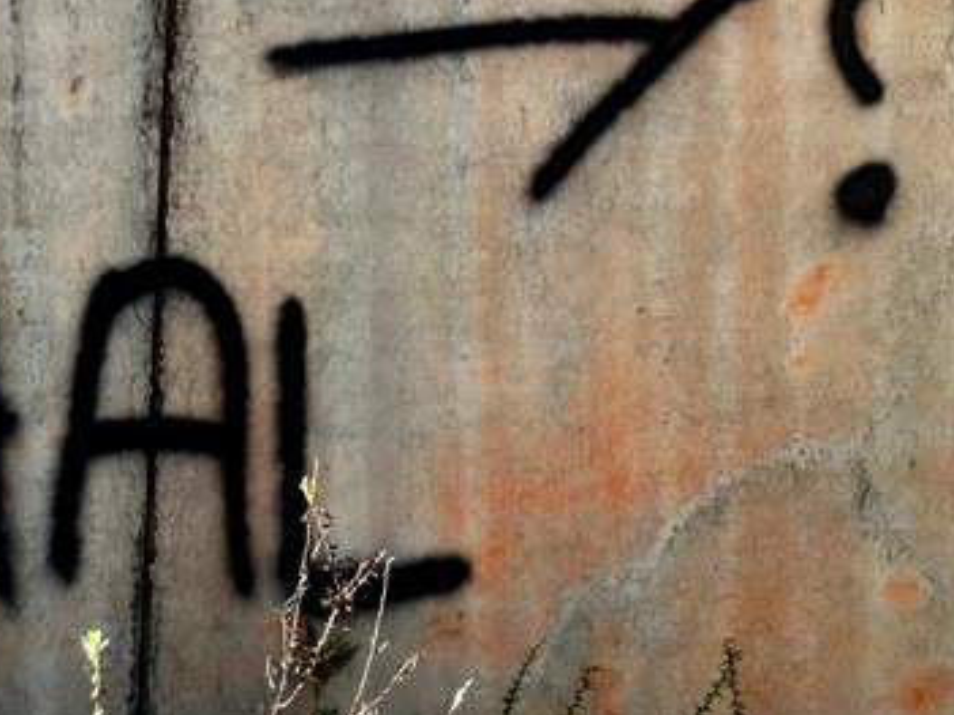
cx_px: 133
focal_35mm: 102
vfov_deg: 14.4
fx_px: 2810
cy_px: 118
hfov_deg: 19.0
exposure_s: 1/348
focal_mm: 3.85
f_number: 2.8
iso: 80
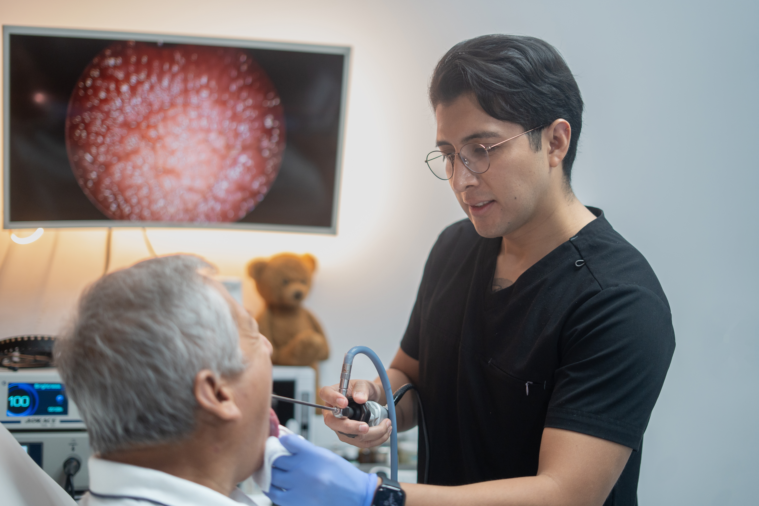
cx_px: 380
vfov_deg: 27.0
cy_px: 253
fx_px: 1054
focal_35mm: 50
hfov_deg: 39.6
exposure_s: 1/320
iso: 1250
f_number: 1.8
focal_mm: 50
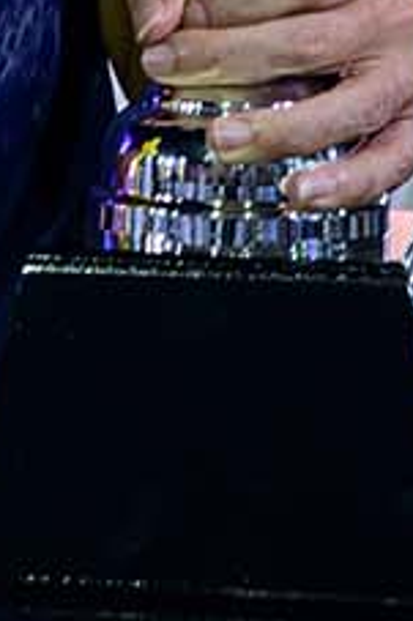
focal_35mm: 445
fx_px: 7669
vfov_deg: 4.6
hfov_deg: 3.0
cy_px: -164
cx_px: -736
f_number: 6.3
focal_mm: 70
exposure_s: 1/125
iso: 2200
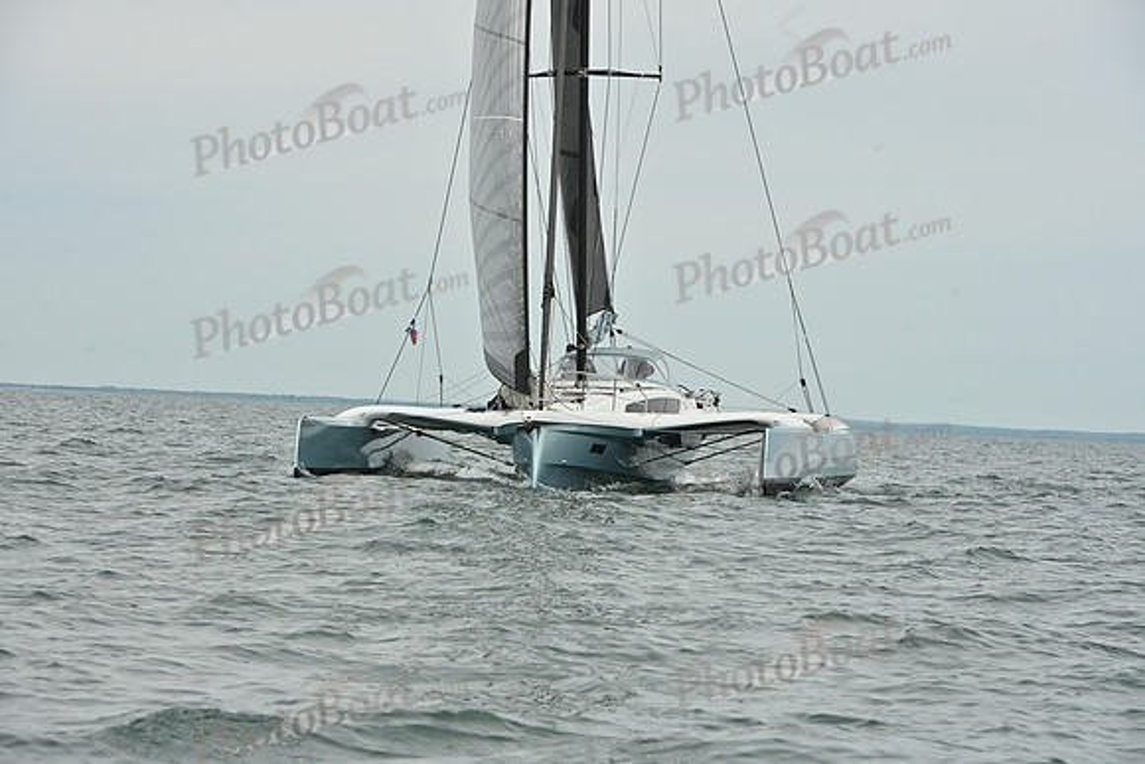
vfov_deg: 9.2
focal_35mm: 150
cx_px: 572
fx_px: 4772
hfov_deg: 13.7
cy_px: 382
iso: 320
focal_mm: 150
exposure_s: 1/1250
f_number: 10
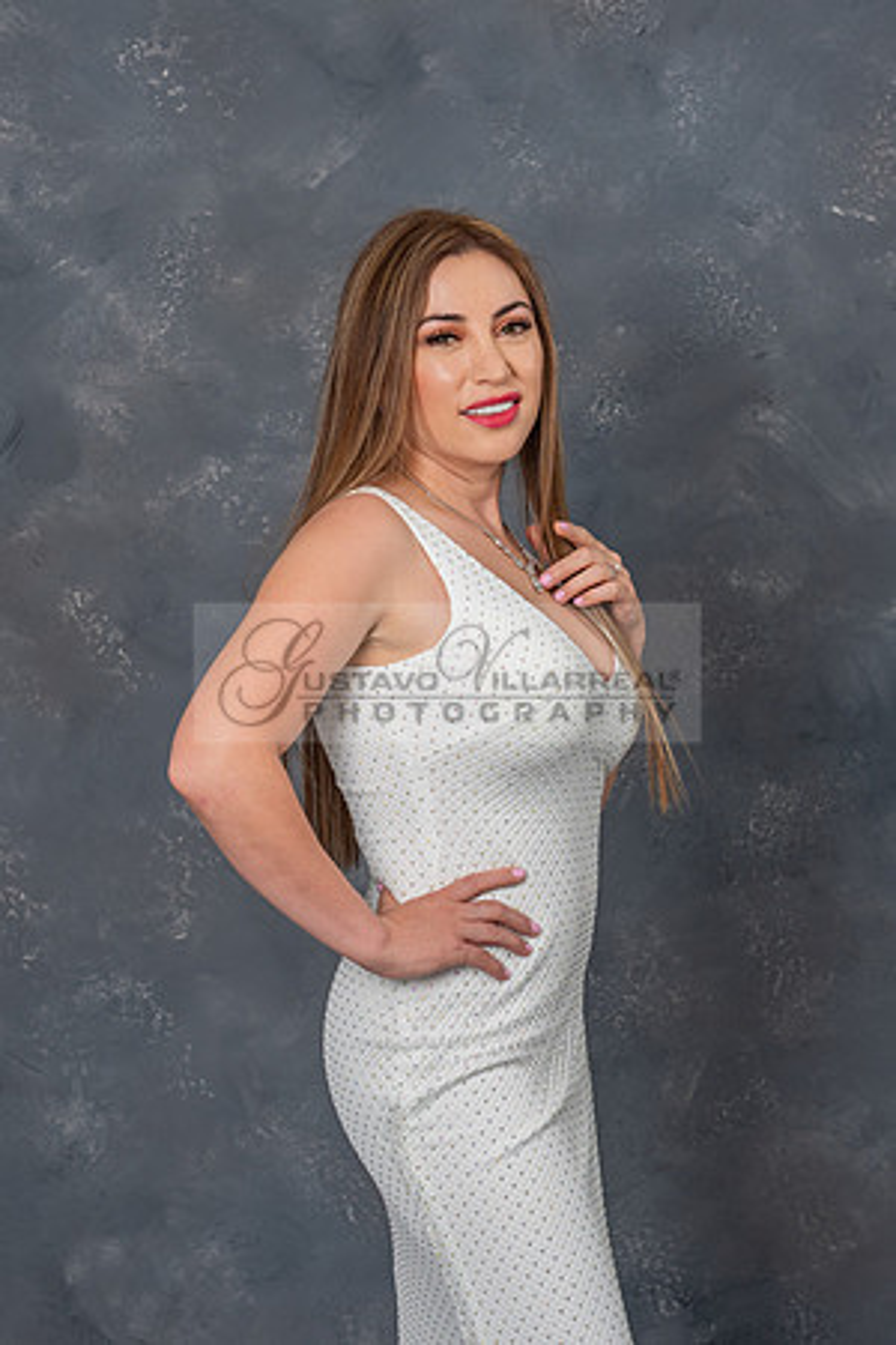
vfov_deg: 22.6
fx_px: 3361
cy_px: 619
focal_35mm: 90
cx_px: 462
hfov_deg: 15.2
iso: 200
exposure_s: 1/160
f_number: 5.6
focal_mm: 55
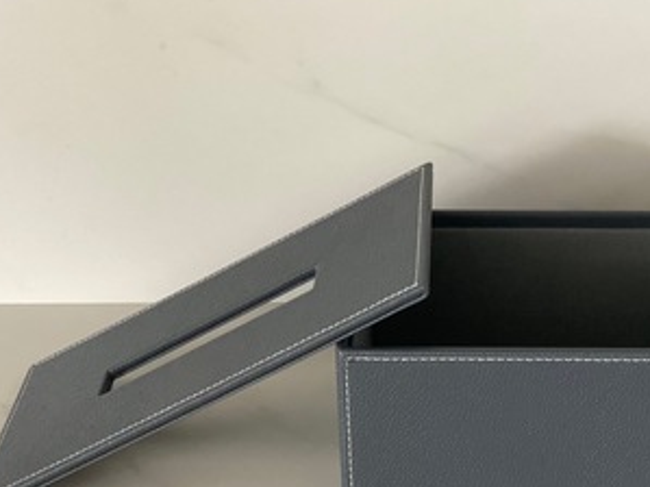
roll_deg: -0.5
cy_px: 340
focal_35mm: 87
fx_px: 1633
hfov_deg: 22.4
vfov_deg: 16.9
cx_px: 457
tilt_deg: -30.8
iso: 320
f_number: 2
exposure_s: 1/40
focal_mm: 6
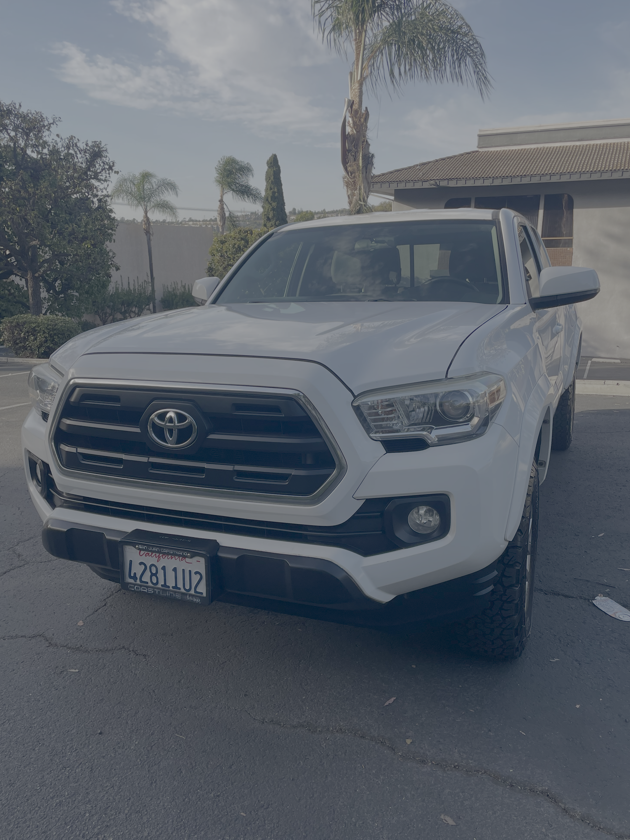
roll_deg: +1.4
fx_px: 655
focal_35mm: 27
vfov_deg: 65.3
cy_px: 419
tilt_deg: -15.2
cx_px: 311
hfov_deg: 51.4
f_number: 1.6
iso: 32
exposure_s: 1/1261
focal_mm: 4.2
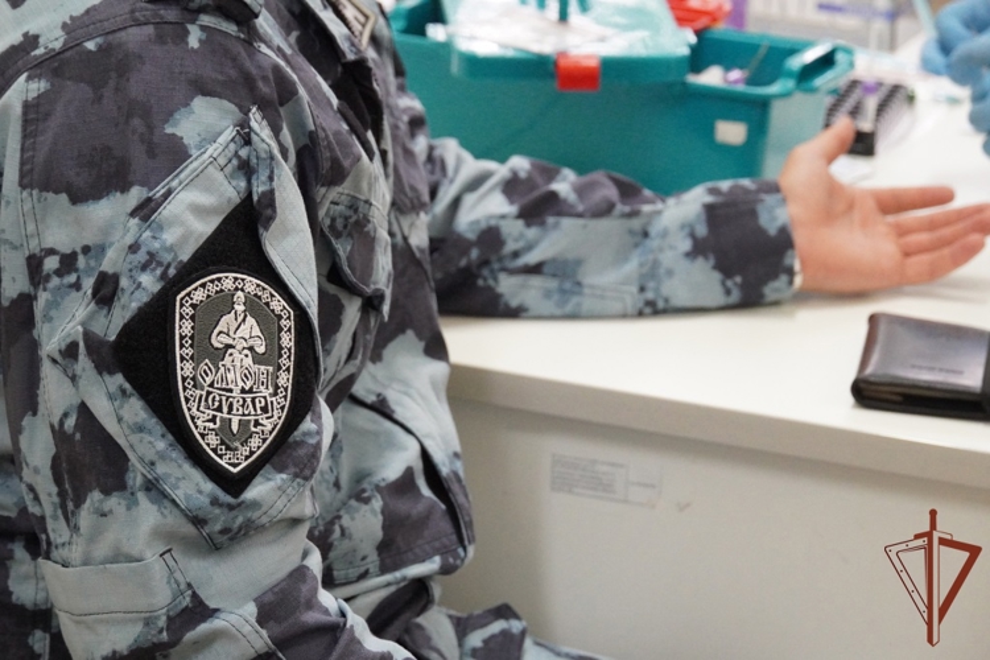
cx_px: 495
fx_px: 2764
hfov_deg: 20.3
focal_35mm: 100
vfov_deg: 13.6
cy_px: 330
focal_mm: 67
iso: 6400
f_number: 5.6
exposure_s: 1/160
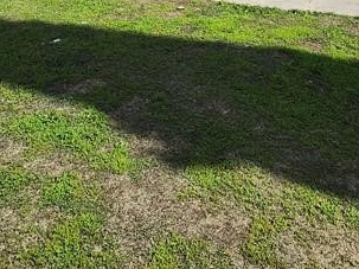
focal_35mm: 44
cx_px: 206
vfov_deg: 24.7
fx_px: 456
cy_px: -143
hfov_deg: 42.8
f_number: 2.2
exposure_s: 1/1606
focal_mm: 1.74
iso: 32
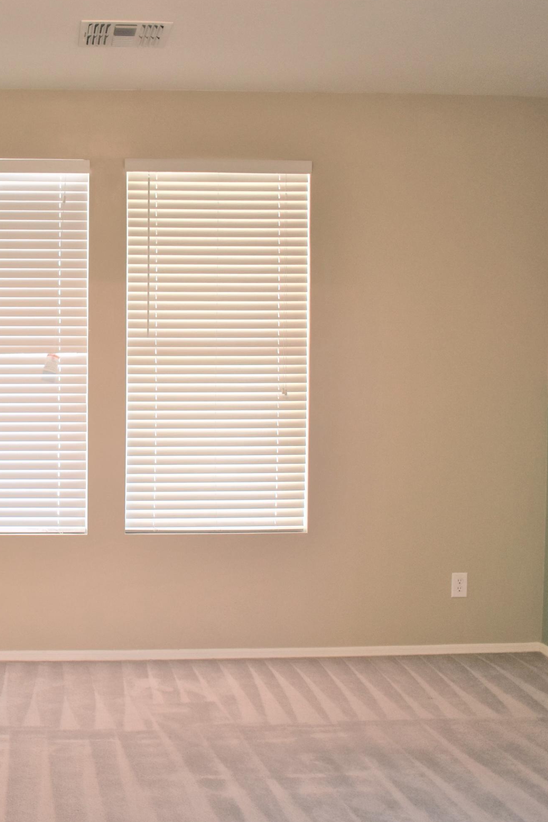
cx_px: 74
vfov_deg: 42.7
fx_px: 1050
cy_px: 407
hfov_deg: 28.3
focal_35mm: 46
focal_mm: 20
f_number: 4
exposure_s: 1/60
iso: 500
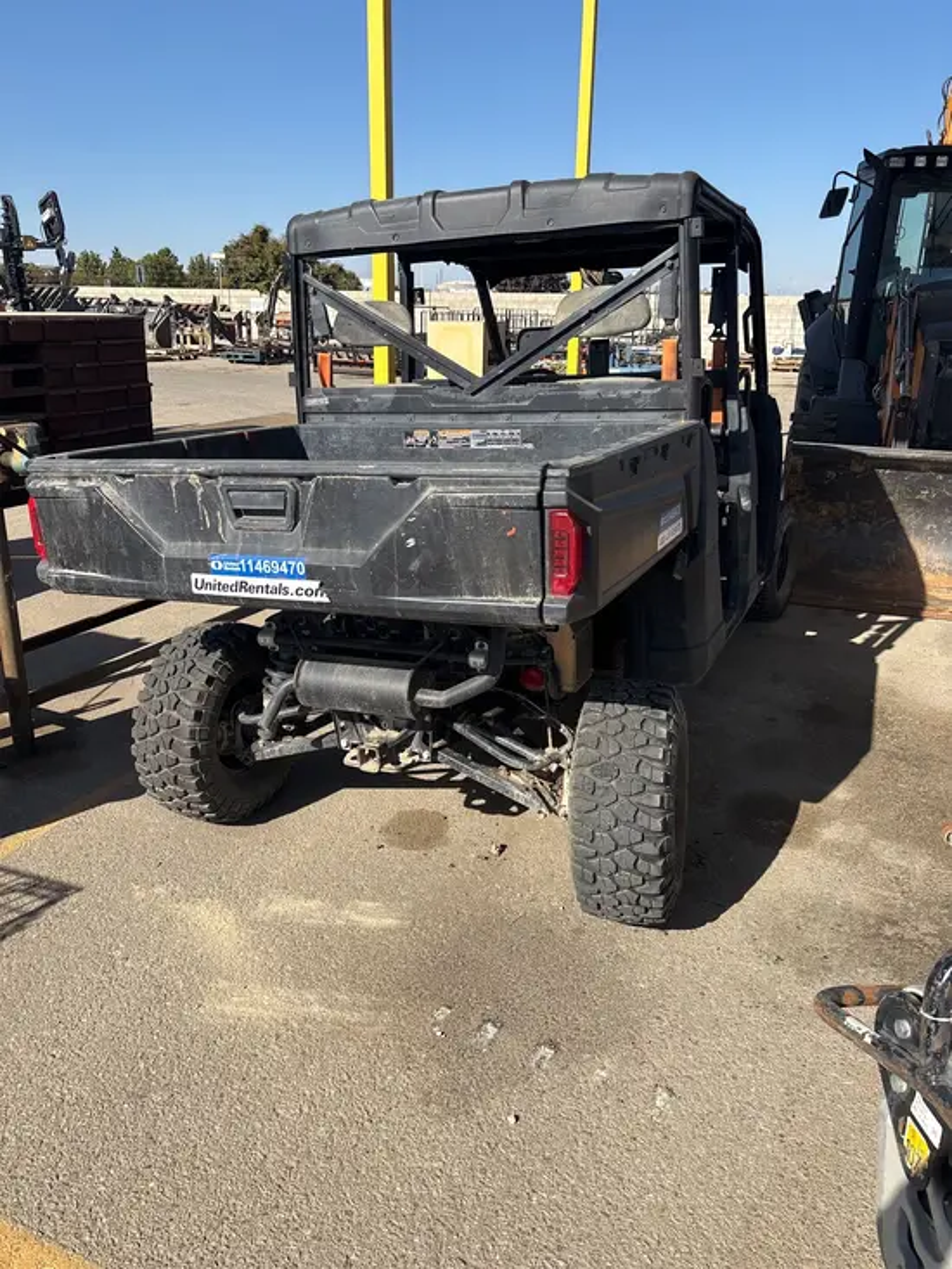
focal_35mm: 26
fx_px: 953
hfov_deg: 53.1
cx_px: 476
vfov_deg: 67.3
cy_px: 634
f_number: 1.6
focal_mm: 5.96
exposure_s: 1/2857
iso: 50
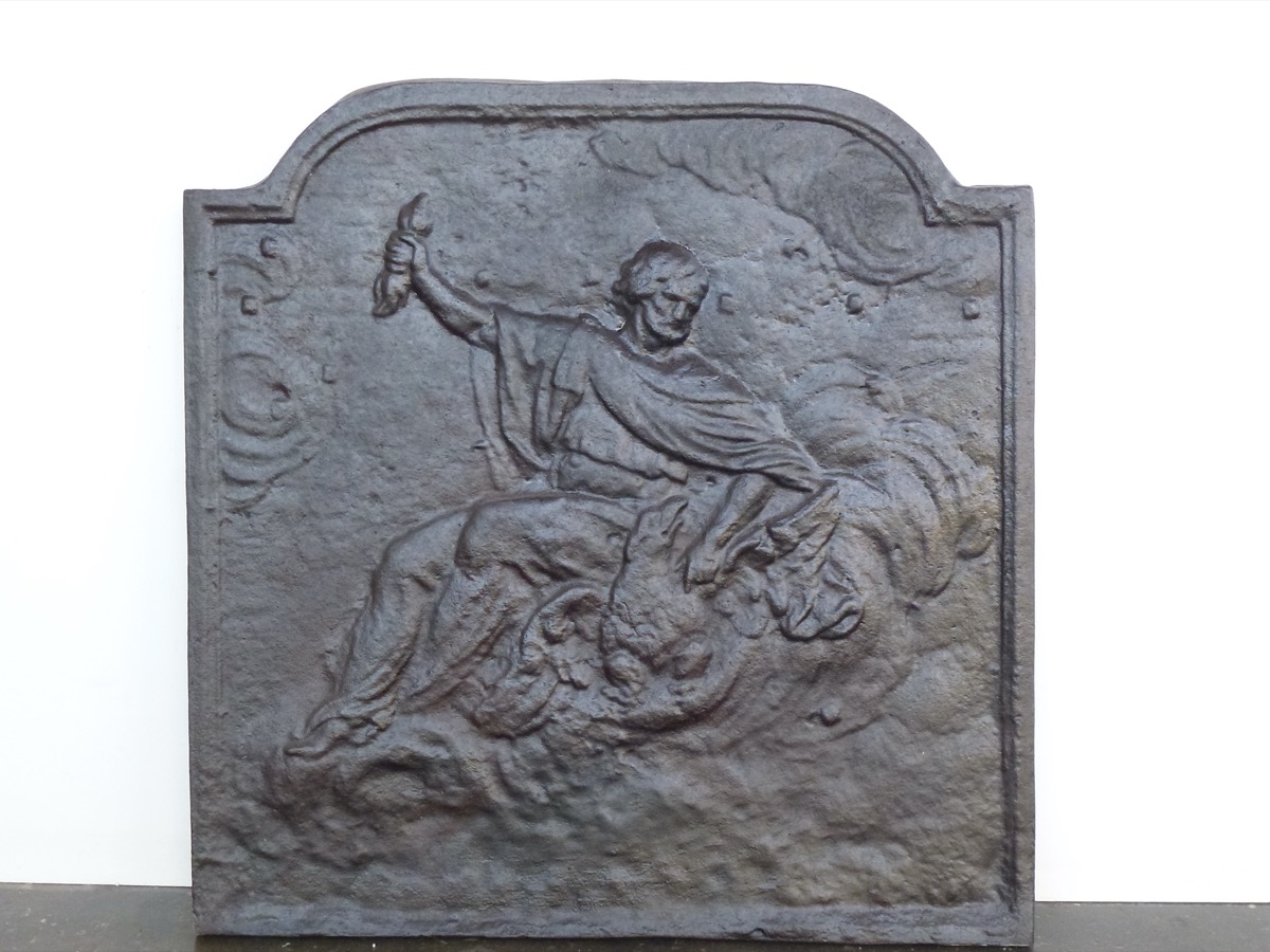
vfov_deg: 35.1
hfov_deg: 45.8
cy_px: 476
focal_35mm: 41
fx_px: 1504
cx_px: 635
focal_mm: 7.4
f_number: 3.9
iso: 400
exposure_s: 1/80
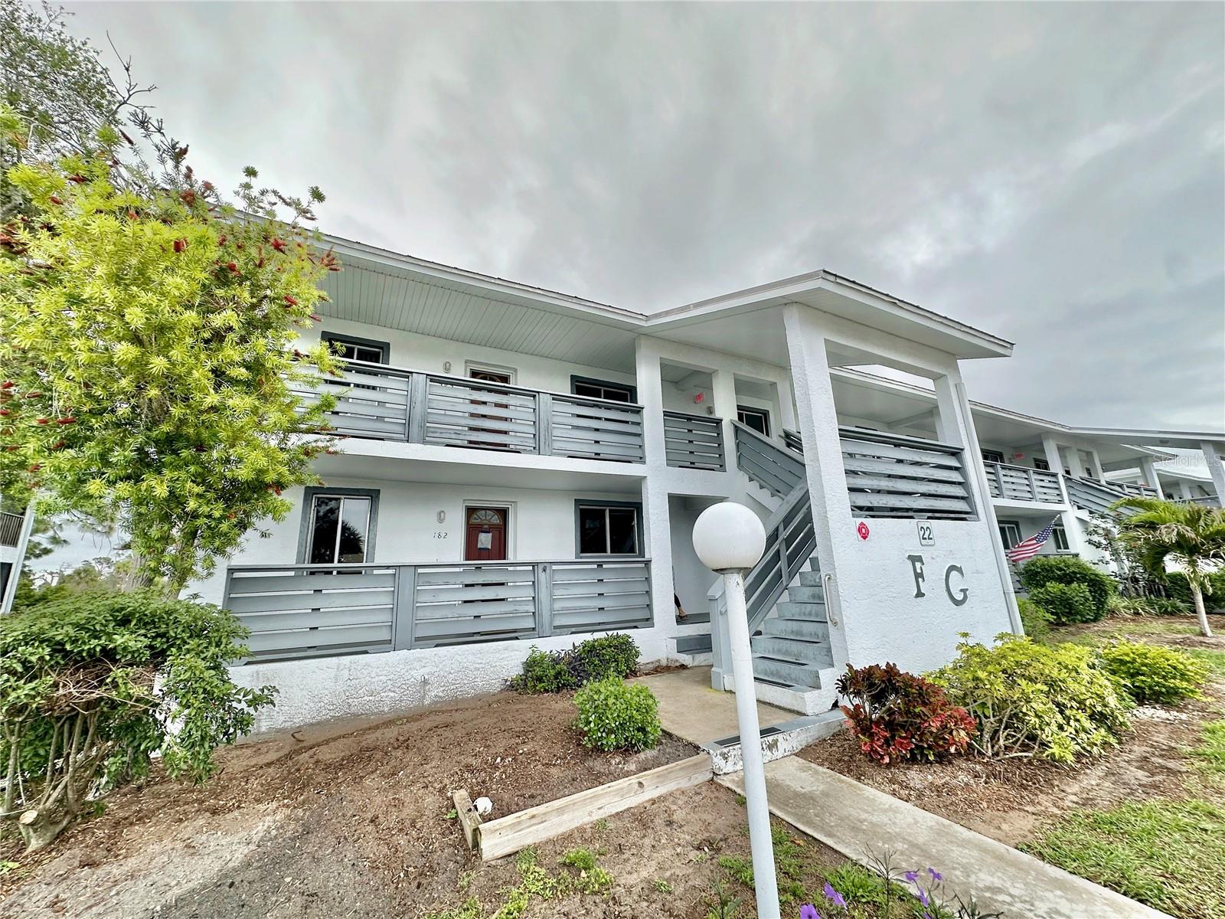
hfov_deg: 102.1
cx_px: 612
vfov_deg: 85.7
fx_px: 495
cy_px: 460
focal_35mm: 14
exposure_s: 1/328
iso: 40
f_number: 2.2
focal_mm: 2.22
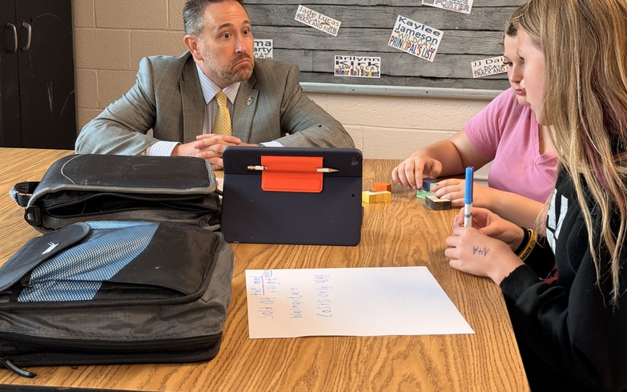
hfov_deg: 38.9
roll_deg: -0.7
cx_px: 320
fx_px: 888
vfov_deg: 24.8
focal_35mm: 52
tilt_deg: -11.1
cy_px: 156
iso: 250
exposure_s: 1/60
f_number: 1.78
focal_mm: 6.76
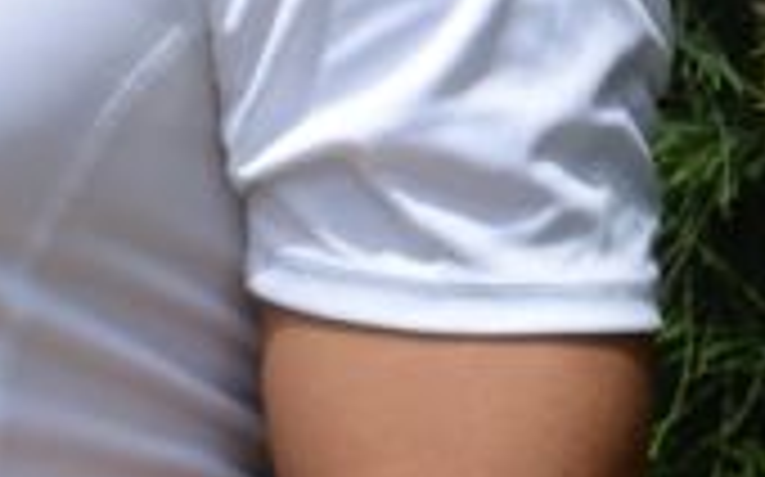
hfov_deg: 8.5
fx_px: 5084
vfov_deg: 5.3
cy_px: -182
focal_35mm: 244
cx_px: -153
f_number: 8
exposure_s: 1/250
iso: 100
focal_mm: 40
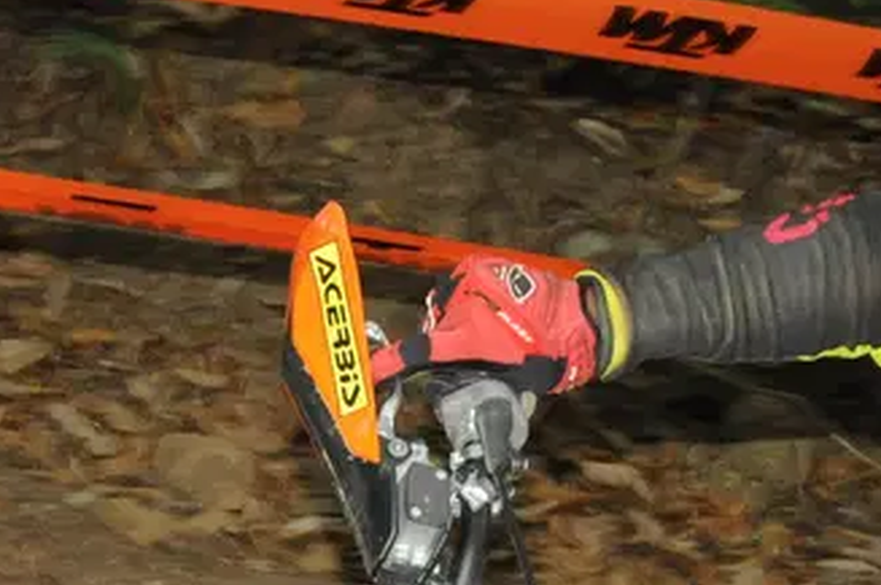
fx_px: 2419
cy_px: 778
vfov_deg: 13.3
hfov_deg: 20.6
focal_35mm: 99
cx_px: 590
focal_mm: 18
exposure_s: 1/250
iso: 800
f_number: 3.5
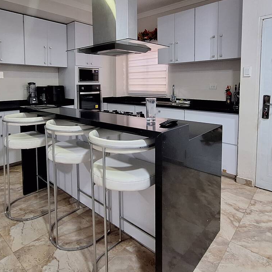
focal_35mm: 22
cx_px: 123
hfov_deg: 69.5
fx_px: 196
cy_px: 101
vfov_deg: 68.5
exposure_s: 1/30
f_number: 2.2
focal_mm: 1.74
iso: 160
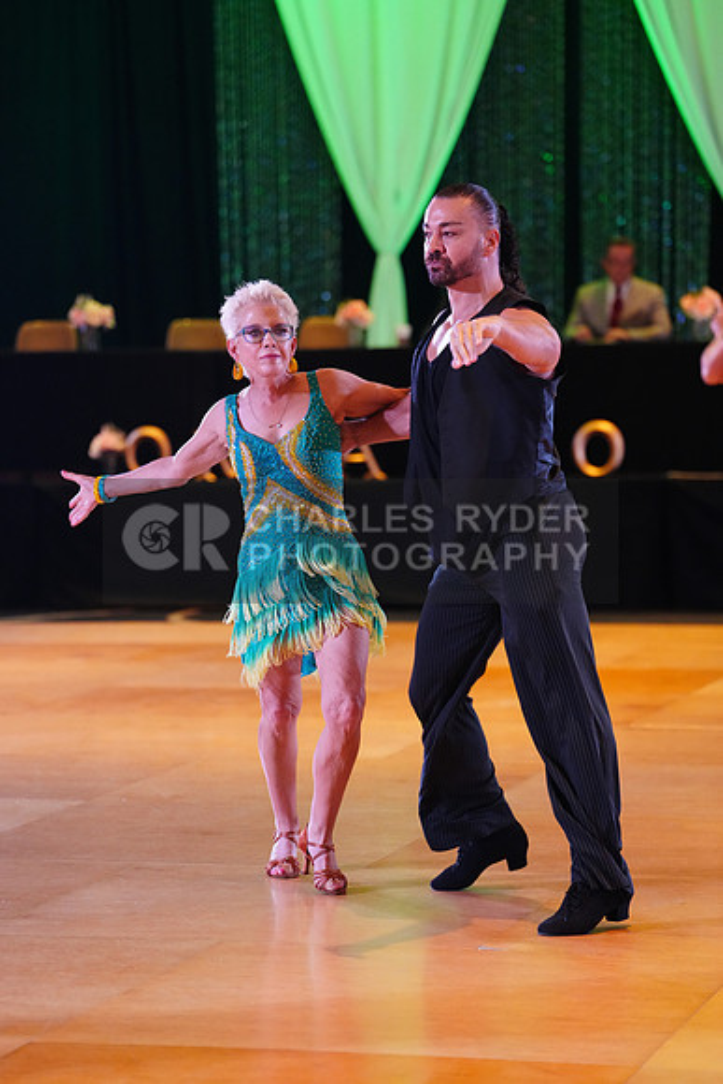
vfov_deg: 17.9
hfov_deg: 12.0
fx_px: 3432
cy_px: 542
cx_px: 362
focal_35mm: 114
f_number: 2.8
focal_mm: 114
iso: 5000
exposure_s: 1/400
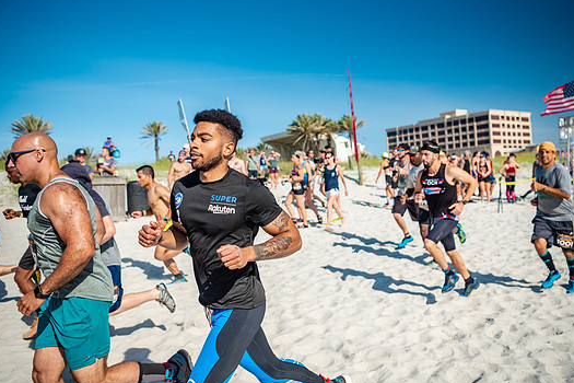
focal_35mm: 31
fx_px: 494
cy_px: 172
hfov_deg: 60.2
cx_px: 305
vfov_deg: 42.3
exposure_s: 1/4000
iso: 400
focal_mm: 27
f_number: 2.8
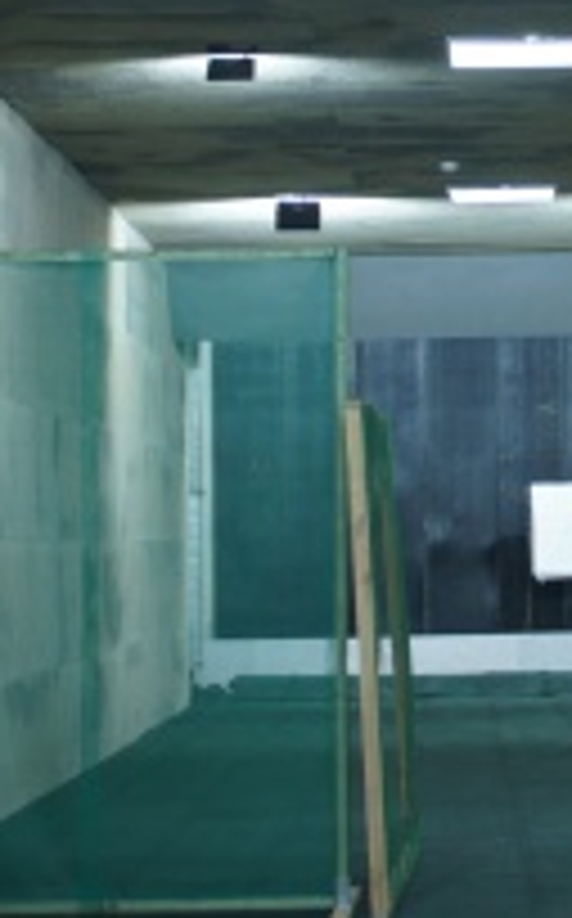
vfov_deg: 18.2
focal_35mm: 114
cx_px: 784
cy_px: 198
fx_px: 2851
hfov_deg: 11.1
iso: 200
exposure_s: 1/30
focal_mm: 19
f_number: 3.5
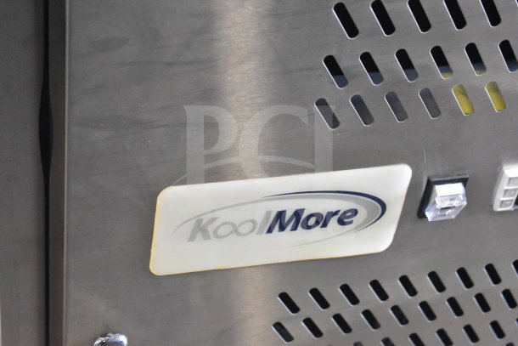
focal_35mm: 82
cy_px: 173
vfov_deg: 16.6
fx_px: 1187
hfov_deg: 24.6
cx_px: 259
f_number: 5.6
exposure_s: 1/100
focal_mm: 55
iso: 8000
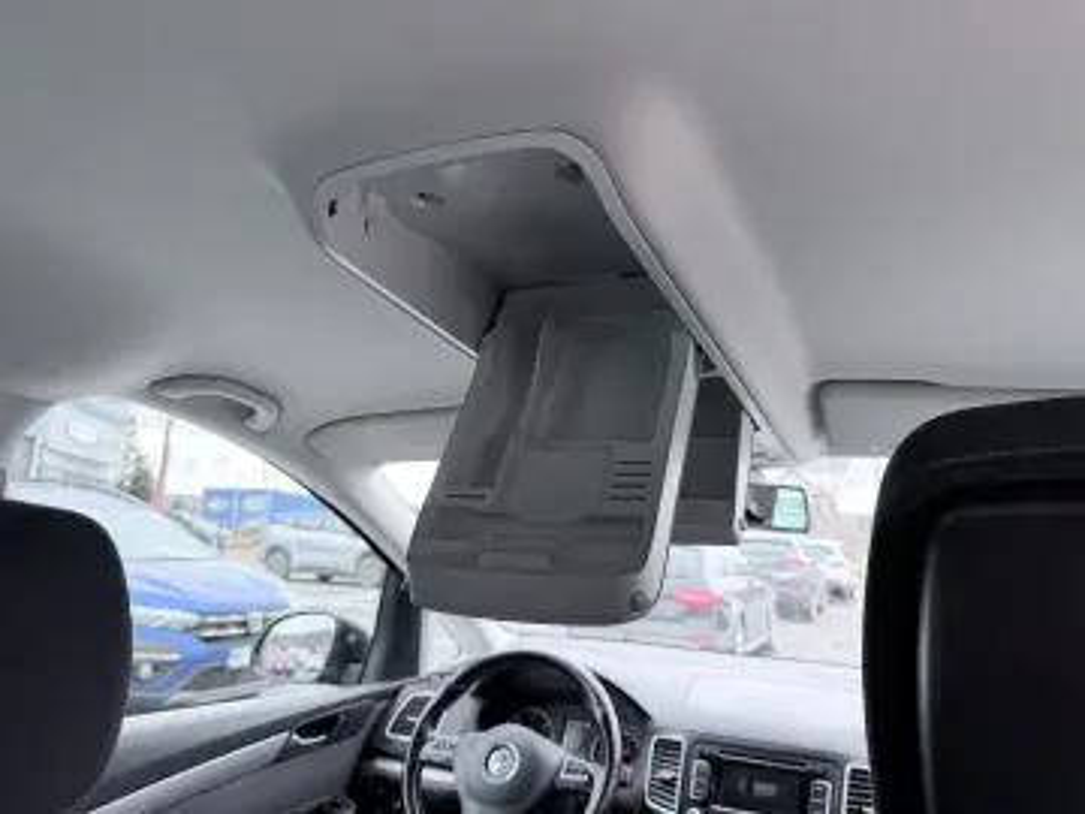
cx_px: 542
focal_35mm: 24
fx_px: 752
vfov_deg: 56.8
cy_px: 407
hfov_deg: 71.6
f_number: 1.78
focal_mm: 6.76
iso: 80
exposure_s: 1/245
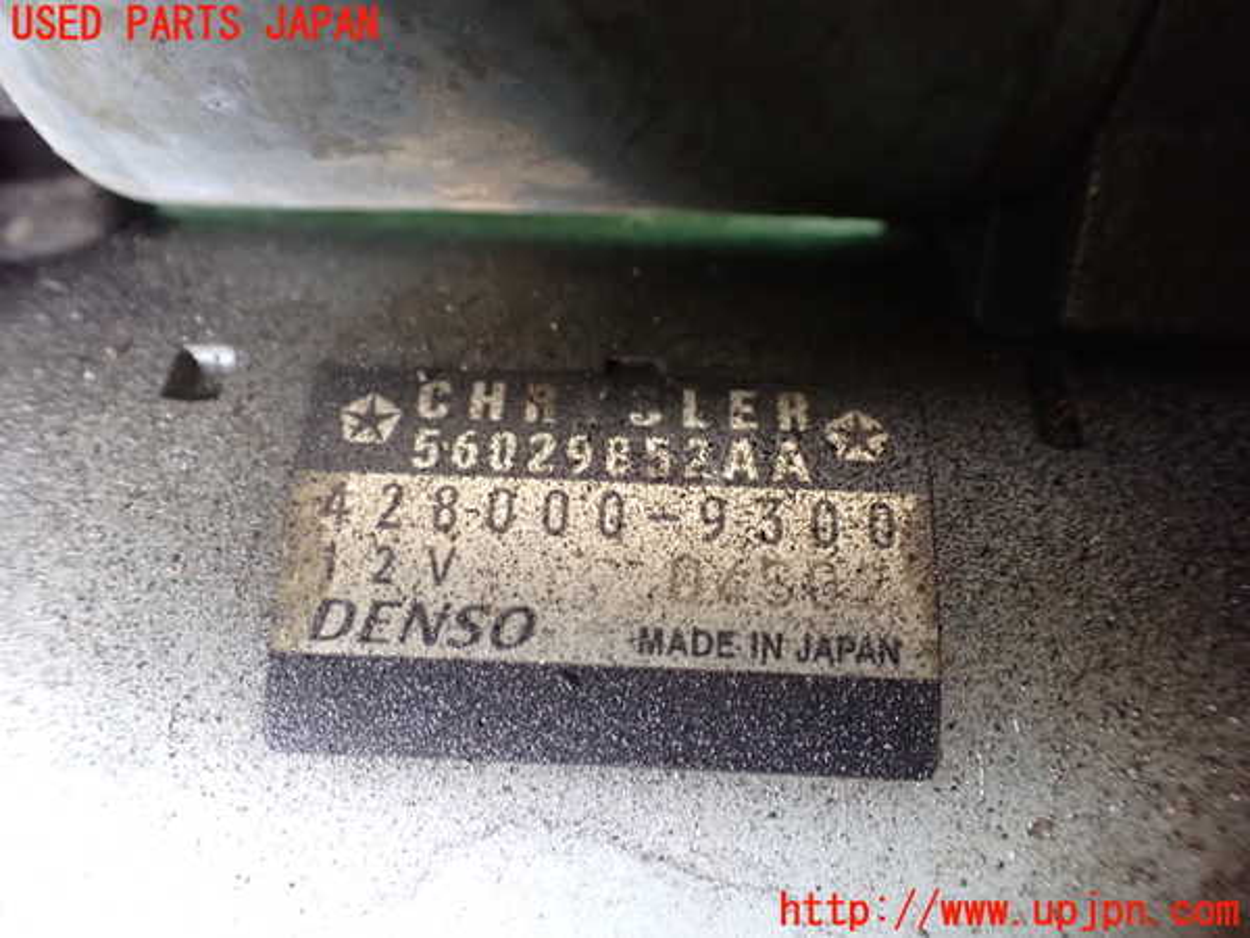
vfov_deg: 46.8
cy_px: 469
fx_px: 1083
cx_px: 625
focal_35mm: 30
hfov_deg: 60.0
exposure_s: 1/30
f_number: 2.3
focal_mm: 5.4
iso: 1250
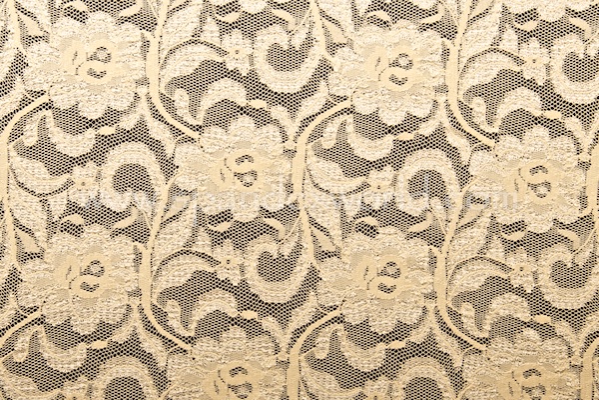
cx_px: 300
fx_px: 2046
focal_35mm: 123
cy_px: 200
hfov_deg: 16.7
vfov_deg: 11.1
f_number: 14
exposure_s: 1/200
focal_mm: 82
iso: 200
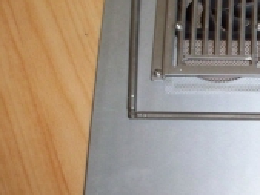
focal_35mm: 98
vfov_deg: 15.1
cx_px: 268
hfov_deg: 19.4
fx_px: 737
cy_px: 68
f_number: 3.4
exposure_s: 1/30
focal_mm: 7.9
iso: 200
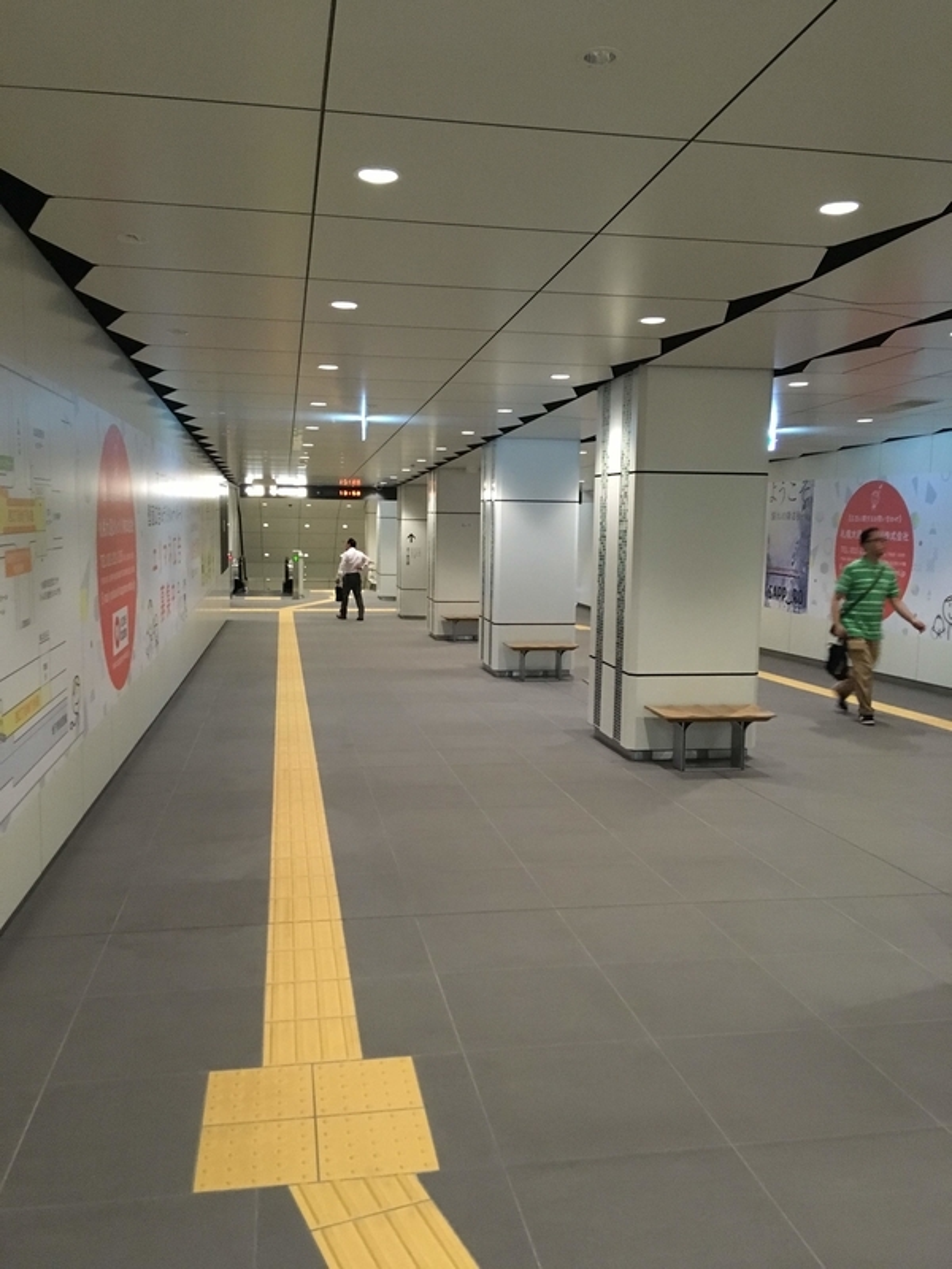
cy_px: 634
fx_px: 1063
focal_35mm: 29
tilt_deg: -9.1
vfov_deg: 61.7
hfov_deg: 48.2
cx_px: 476
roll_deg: -1.2
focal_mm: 4.15
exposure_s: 1/15
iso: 250
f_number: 2.2
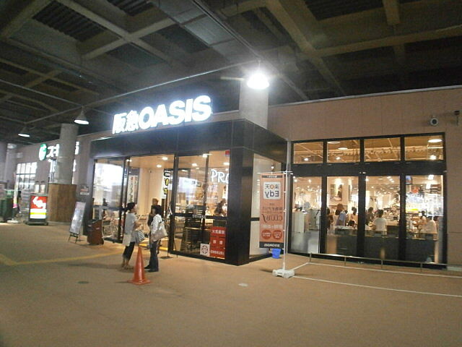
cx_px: 231
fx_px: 480
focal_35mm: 36
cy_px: 174
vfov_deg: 39.7
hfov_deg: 51.4
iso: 800
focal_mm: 6.4
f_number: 3.1
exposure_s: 1/80
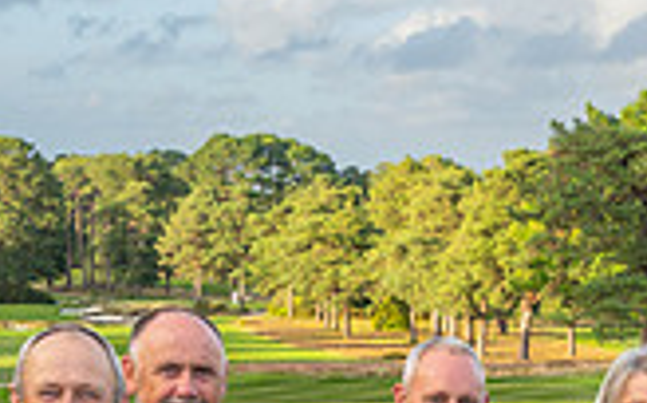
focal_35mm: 145
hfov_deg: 14.2
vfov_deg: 8.5
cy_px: 841
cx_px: 671
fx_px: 2553
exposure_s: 1/160
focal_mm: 31.5
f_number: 7.1
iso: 200
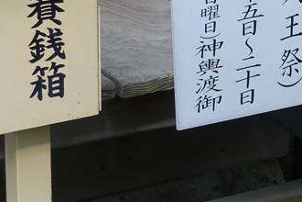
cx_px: 302
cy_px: -81
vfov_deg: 9.7
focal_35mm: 138
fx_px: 1158
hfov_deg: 14.6
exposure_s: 1/50
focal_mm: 13.92
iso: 125
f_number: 2.8
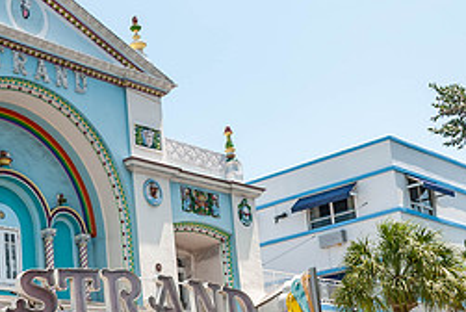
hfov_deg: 30.4
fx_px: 829
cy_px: 271
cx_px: 78
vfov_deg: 20.9
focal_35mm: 64
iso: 100
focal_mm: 18
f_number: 7.1
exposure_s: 1/200
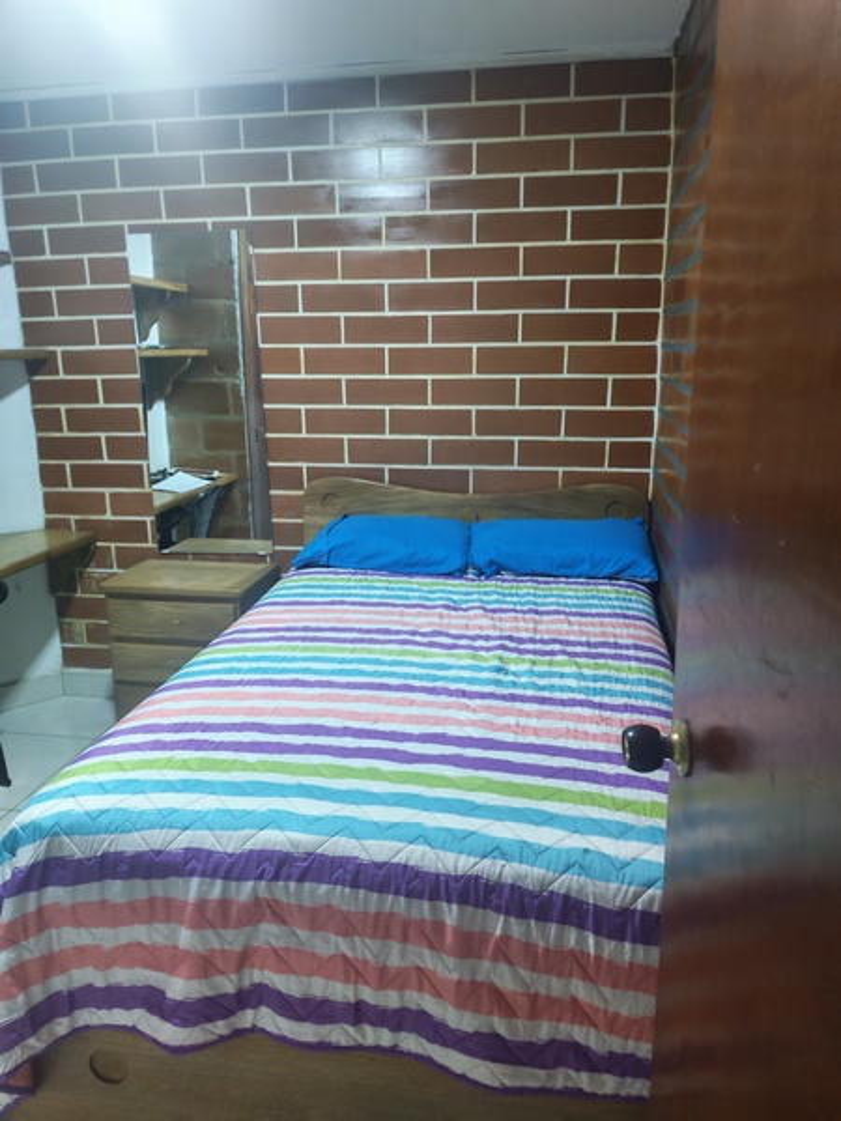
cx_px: 420
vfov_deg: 65.3
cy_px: 560
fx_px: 875
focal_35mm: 27
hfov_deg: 51.4
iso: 2500
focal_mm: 6.12
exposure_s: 1/33
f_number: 1.9
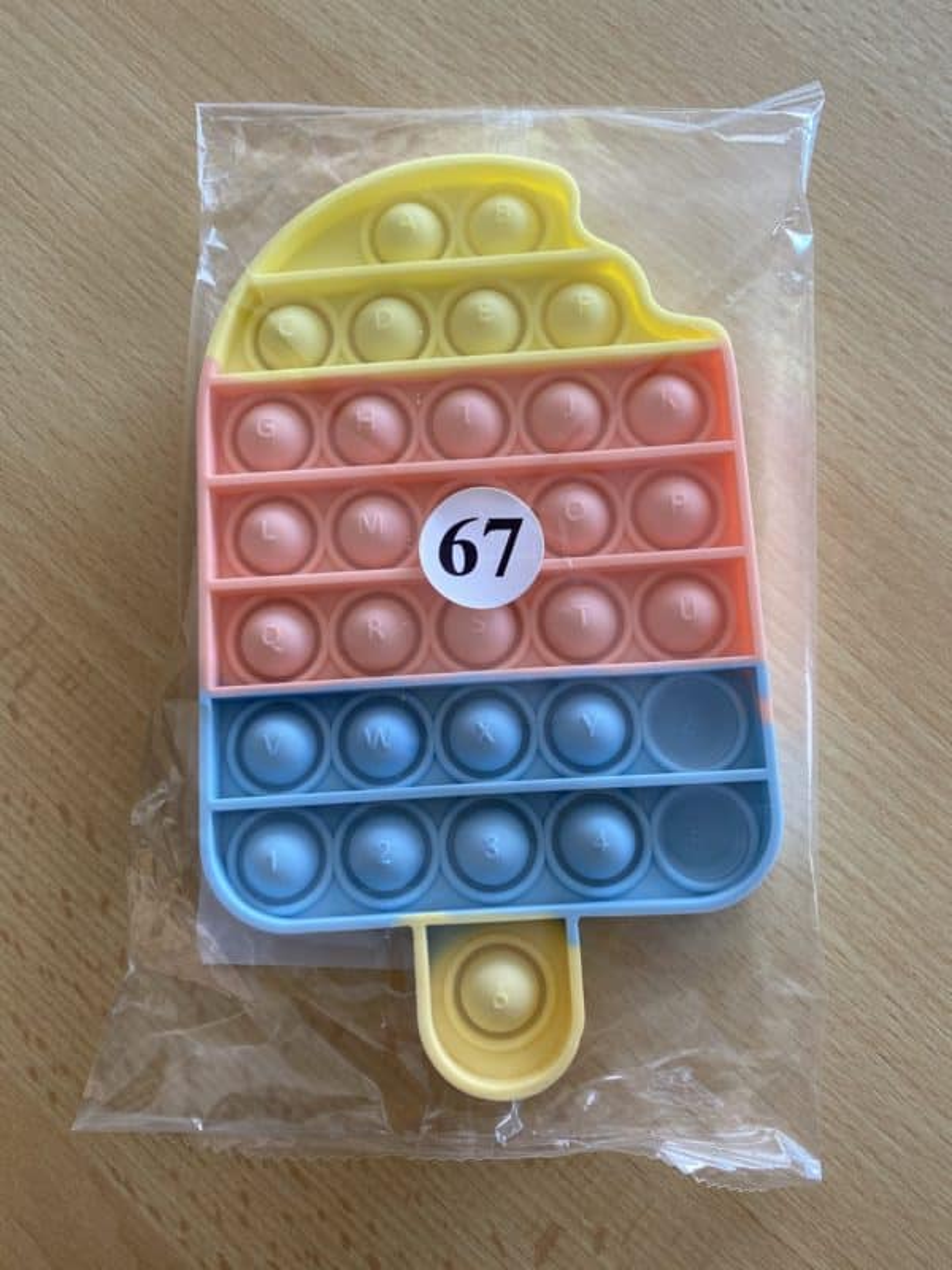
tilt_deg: -79.8
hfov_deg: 53.1
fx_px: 953
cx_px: 476
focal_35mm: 26
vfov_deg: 67.3
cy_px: 635
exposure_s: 1/122
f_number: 1.8
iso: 100
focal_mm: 4.25
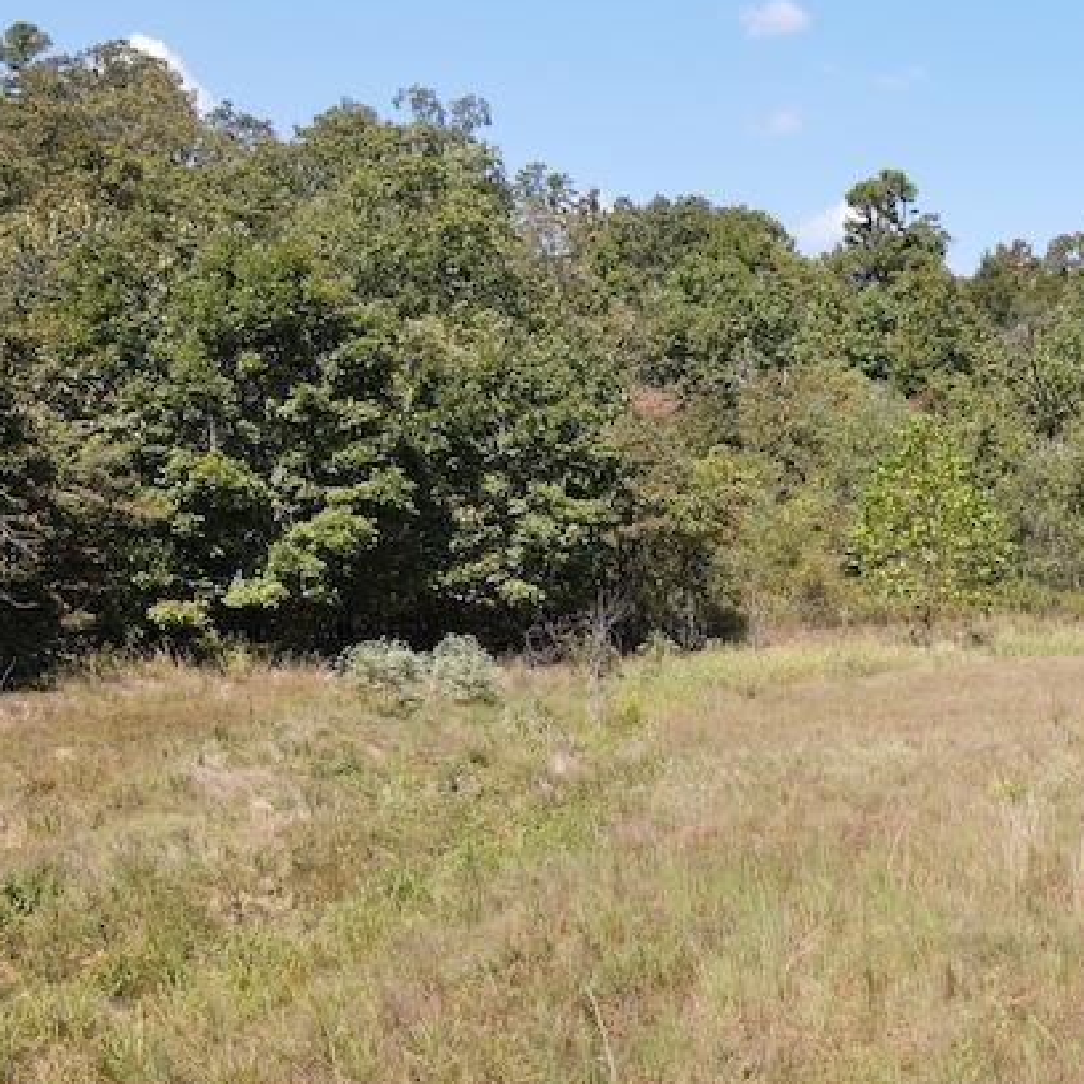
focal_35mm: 52
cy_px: 802
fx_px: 1842
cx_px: 1174
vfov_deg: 32.2
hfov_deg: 29.7
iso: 100
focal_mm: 4.5
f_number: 2.8
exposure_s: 1/25
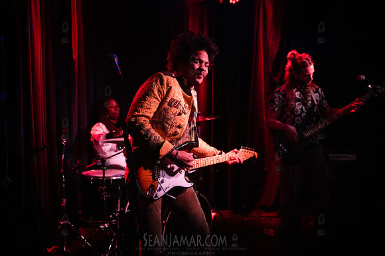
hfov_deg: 58.7
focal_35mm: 32
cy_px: 128
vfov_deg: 41.1
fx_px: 342
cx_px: 192
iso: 12800
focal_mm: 32
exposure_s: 1/320
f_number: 3.5
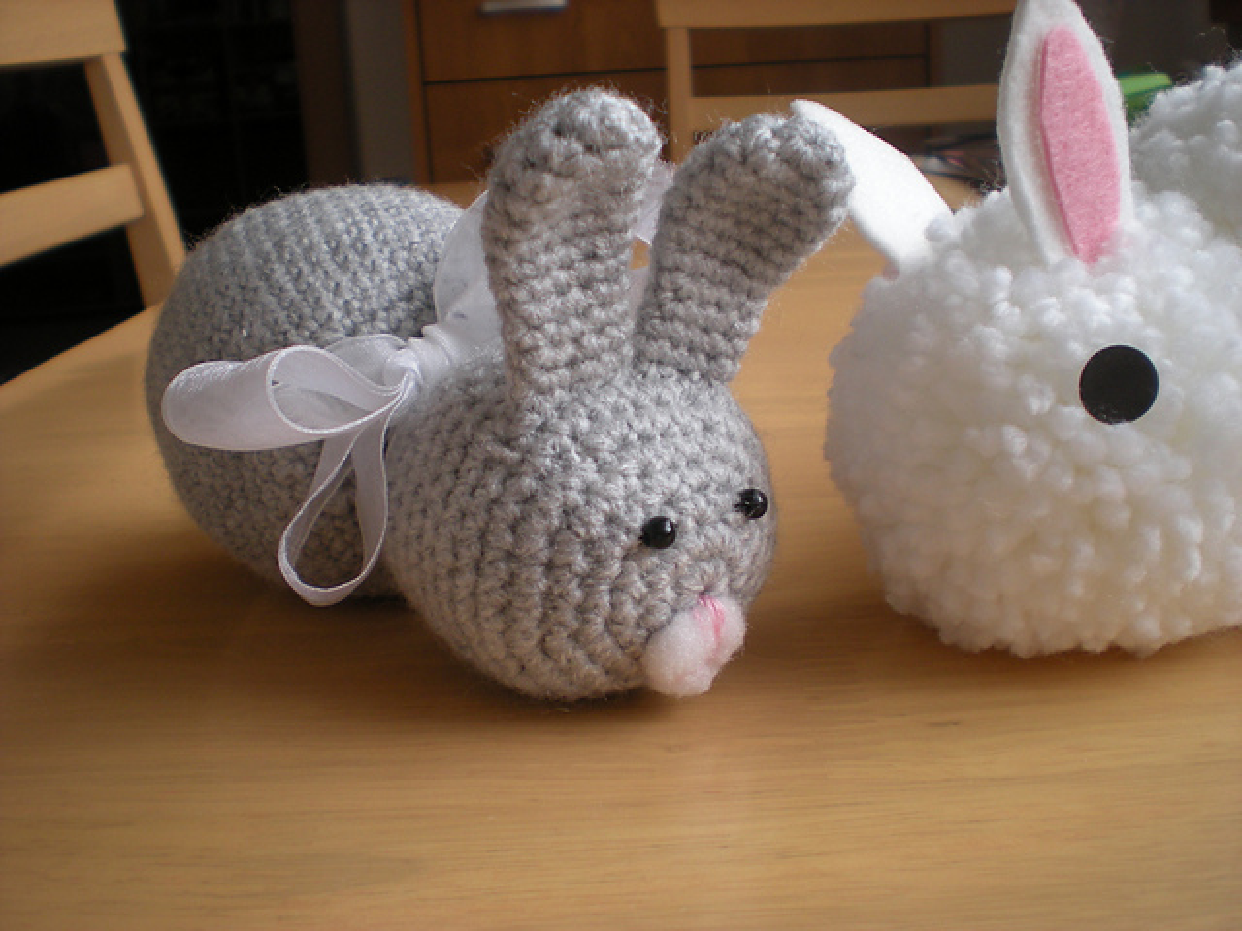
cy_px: 466
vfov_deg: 37.7
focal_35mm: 38
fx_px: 1363
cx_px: 621
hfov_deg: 49.0
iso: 102
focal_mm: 6.3
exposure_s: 1/66
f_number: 3.1
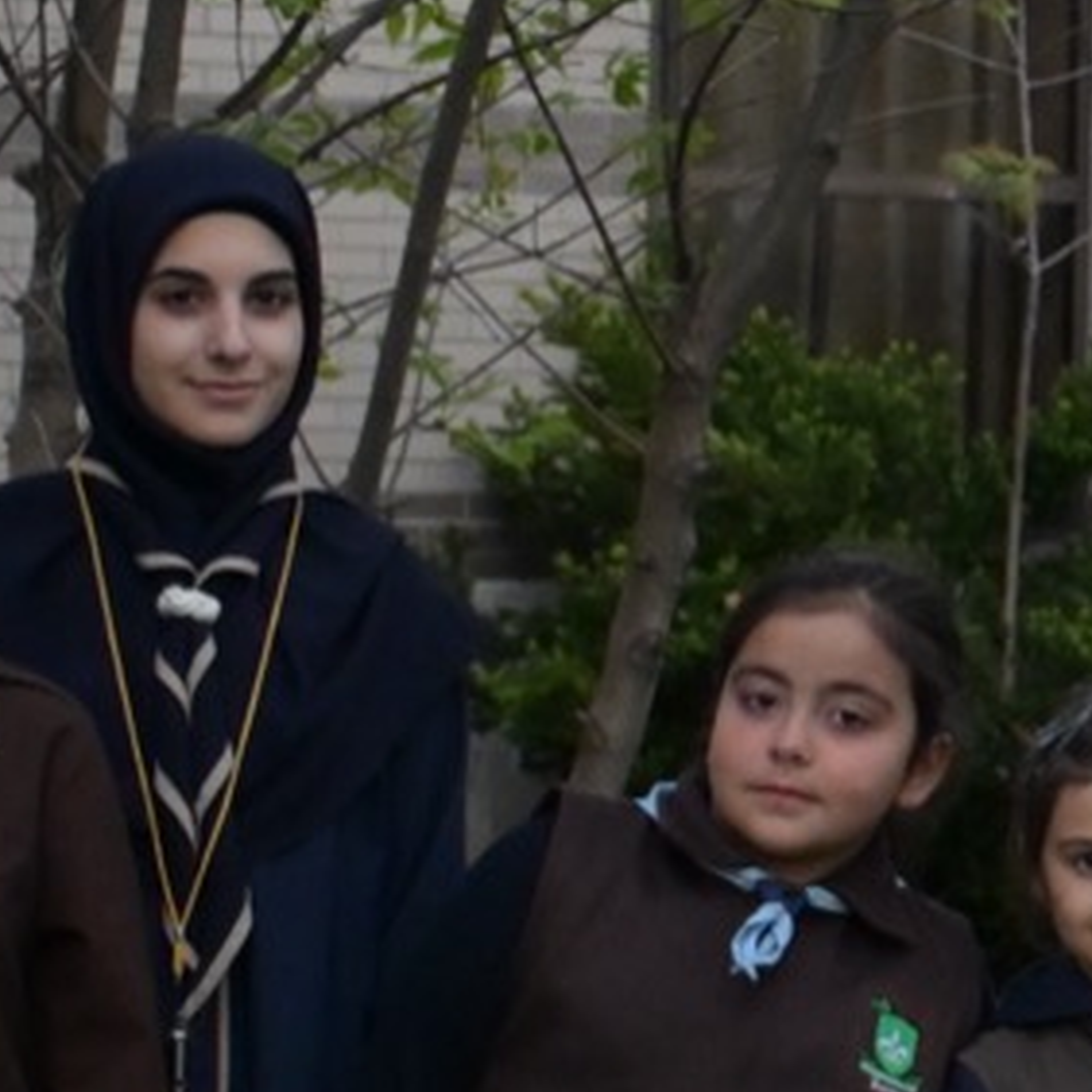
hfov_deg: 6.8
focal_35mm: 244
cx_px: 2560
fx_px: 8708
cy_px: 420
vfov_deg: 7.2
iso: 1600
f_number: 5
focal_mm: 30
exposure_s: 1/1000
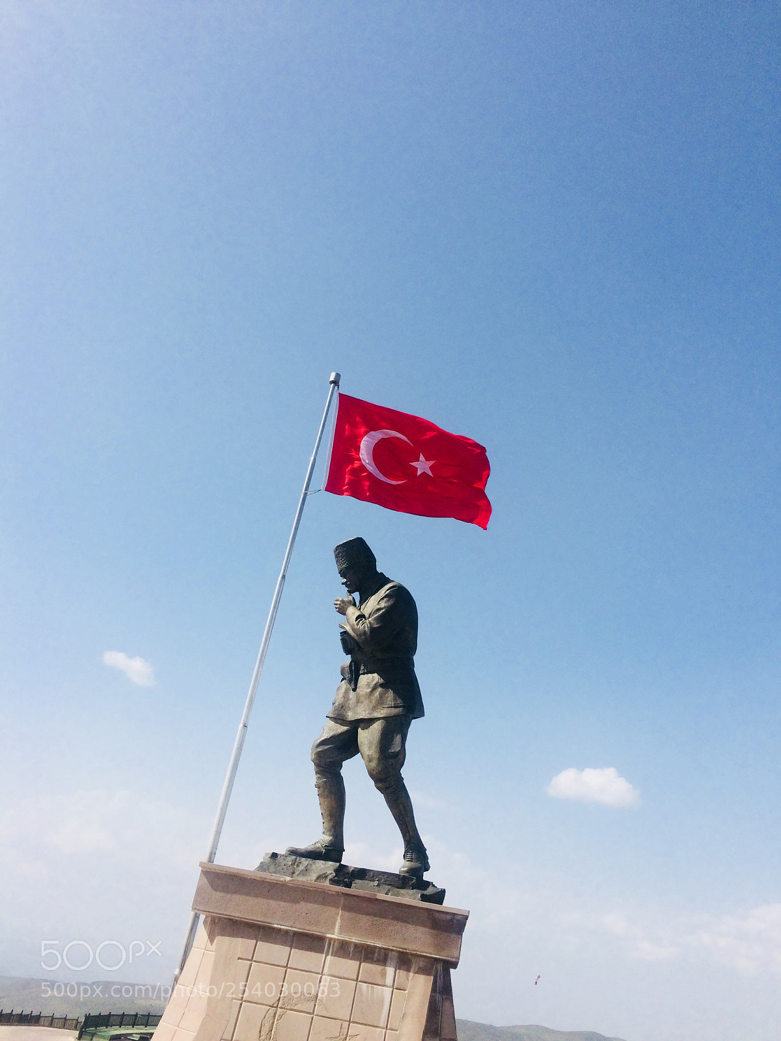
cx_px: 390
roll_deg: -10.9
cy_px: 520
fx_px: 872
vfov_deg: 61.7
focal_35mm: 29
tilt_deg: +26.2
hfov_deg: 48.2
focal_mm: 4.15
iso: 32
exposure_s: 1/3425
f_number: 2.2
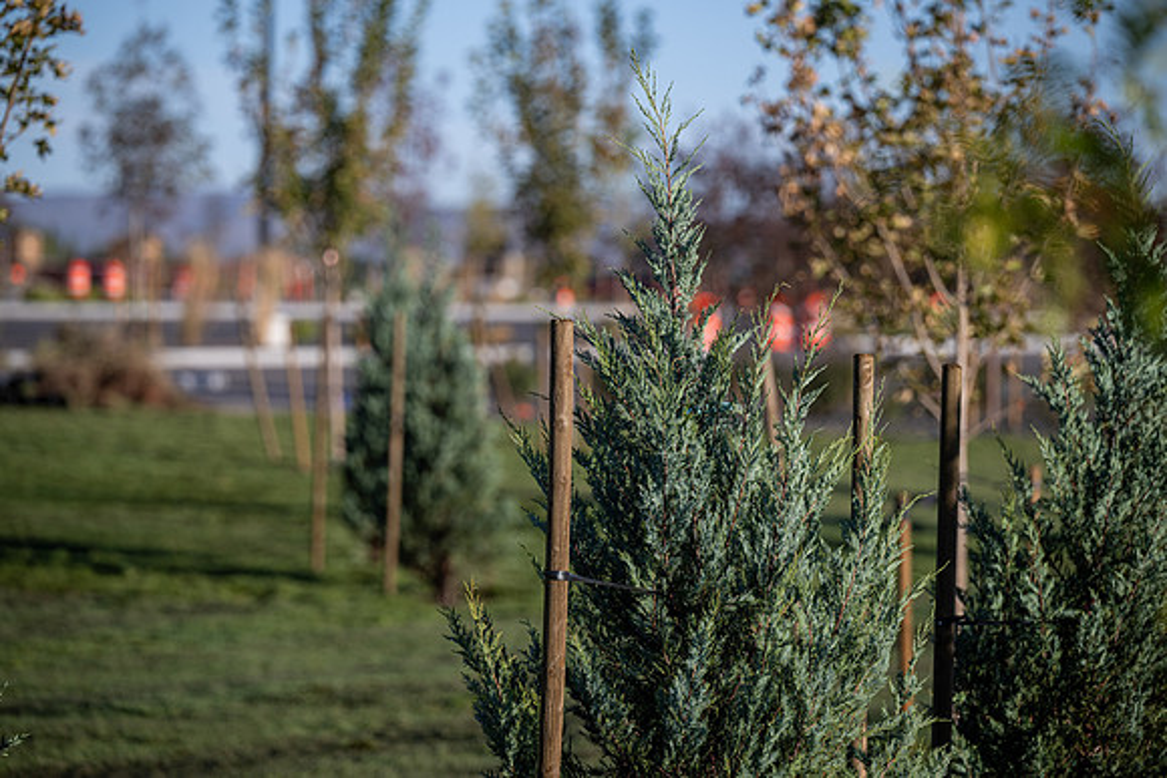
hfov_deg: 10.3
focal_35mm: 200
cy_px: 389
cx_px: 584
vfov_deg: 6.9
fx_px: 6485
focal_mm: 200
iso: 100
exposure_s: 1/1000
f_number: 4
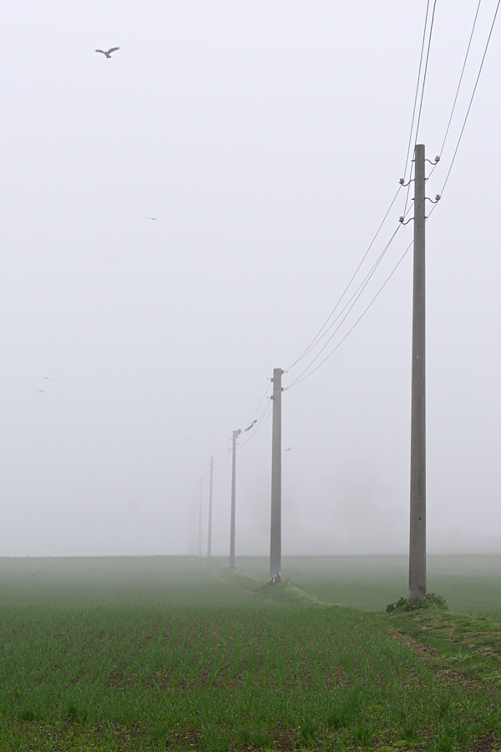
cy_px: 376
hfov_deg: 19.7
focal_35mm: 69
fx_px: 1440
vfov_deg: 29.2
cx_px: 250
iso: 200
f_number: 8
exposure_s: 1/250
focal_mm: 46
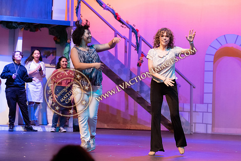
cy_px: 76
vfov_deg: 12.7
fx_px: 722
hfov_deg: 19.0
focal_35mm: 108
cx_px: 116
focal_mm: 102
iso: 6400
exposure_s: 1/500
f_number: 4
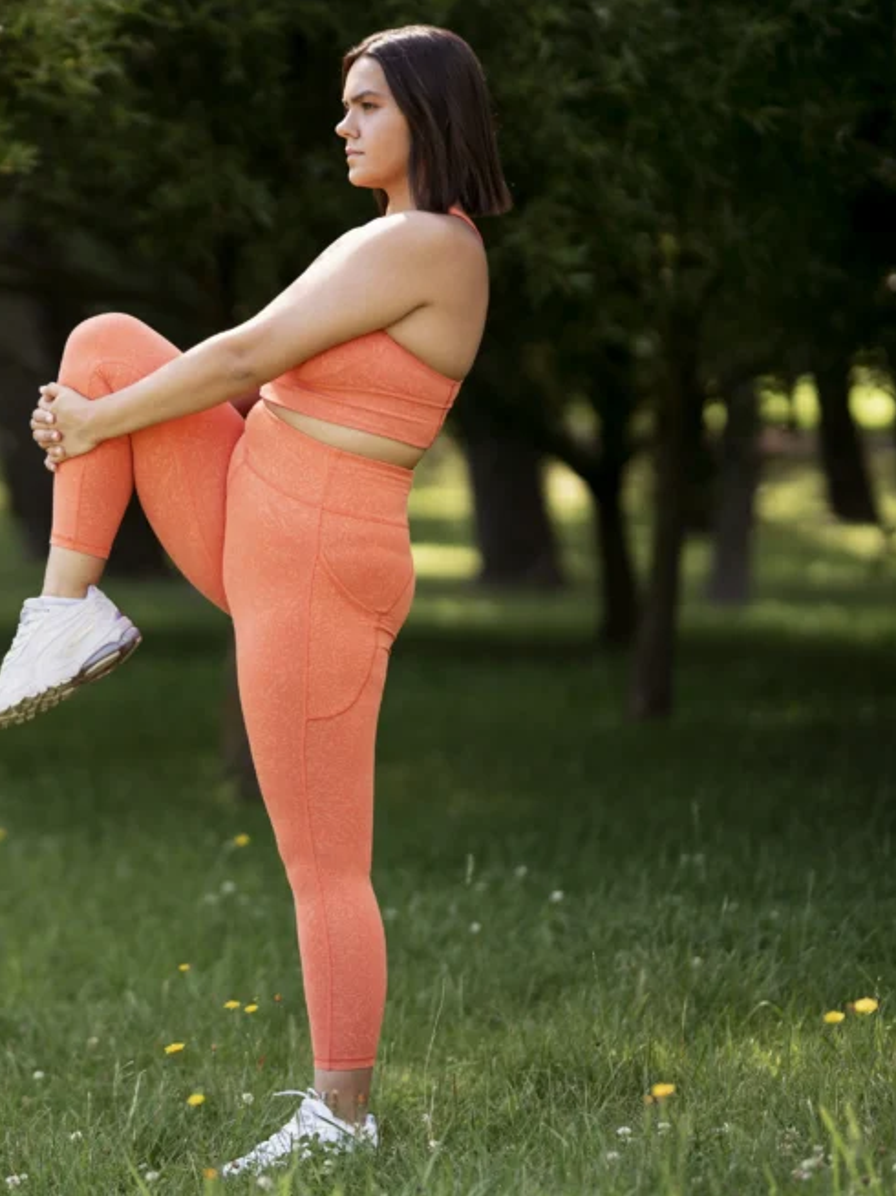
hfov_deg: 11.5
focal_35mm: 128
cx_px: 51
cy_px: 593
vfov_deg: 15.4
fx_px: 4420
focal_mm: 85
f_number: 1.6
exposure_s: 1/1600
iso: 160
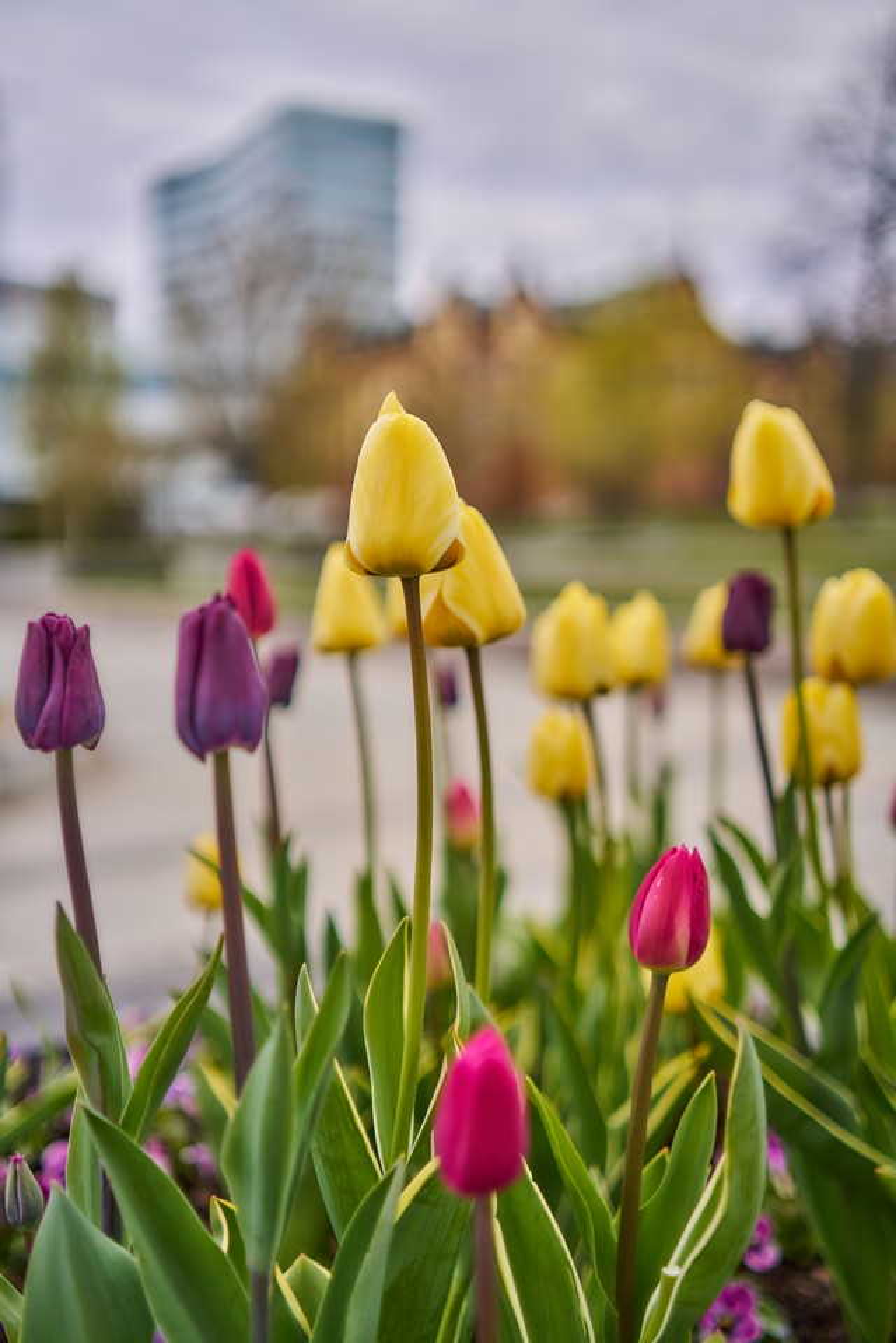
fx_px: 1307
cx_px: 448
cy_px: 672
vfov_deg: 54.4
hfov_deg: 37.9
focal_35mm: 35
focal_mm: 35
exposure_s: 1/2500
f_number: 1.8
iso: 100
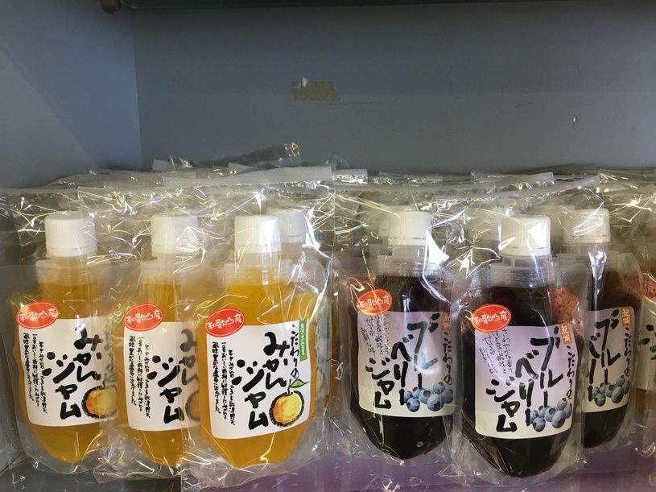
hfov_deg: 61.7
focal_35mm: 29
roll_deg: +0.5
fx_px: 549
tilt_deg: -11.3
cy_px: 246
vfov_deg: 48.2
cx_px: 328
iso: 80
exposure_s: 1/30
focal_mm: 4.15
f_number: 2.2
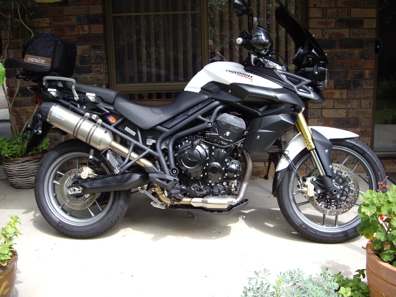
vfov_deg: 37.7
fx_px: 435
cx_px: 198
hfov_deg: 49.0
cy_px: 148
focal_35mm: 38
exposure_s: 1/200
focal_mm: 7.9
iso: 100
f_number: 2.8
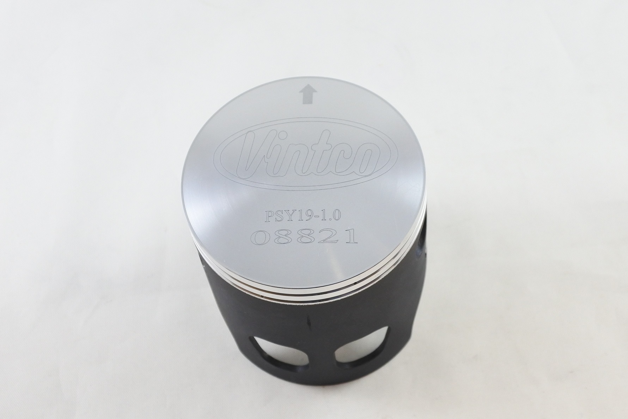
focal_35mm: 43
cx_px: 314
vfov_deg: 31.2
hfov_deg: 45.4
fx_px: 750
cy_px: 210
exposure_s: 1/125
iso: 640
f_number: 4.5
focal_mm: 16.1
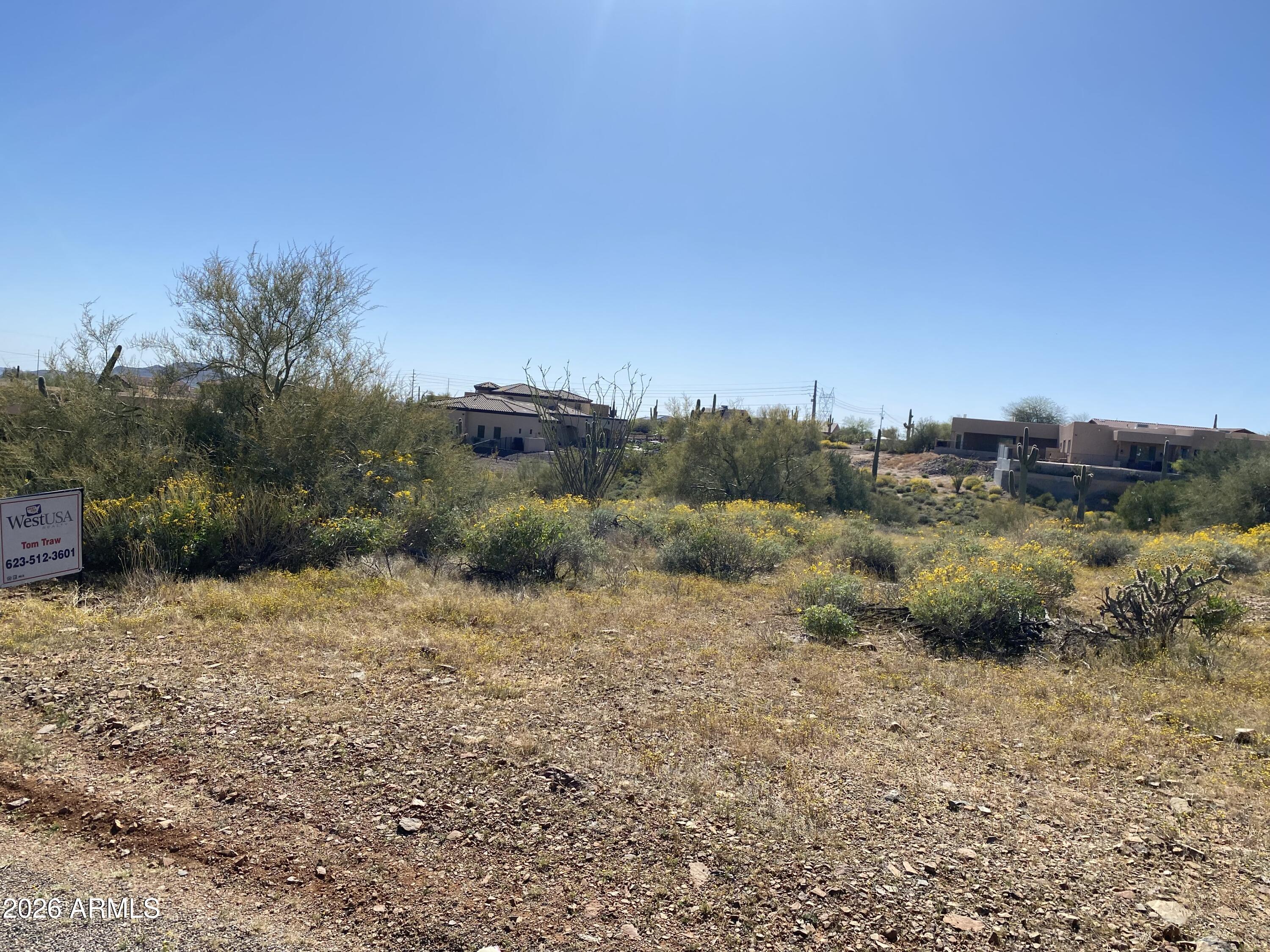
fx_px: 954
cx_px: 635
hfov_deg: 67.3
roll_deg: -4.4
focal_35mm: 26
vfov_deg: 53.1
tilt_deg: -5.5
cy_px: 476
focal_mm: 4.25
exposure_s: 1/4608
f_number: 1.8
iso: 32
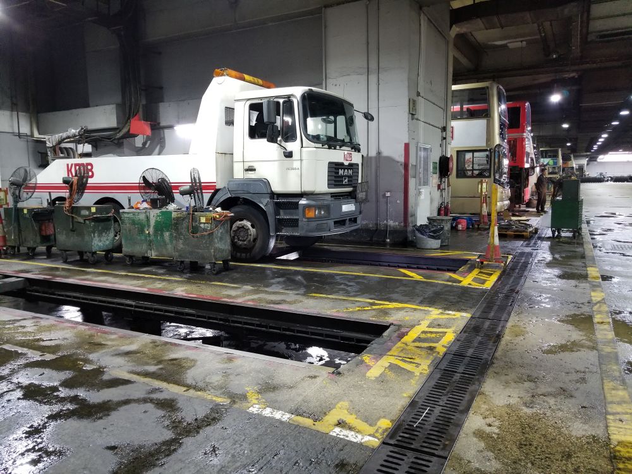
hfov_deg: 67.3
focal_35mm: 26
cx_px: 316
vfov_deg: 53.1
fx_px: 475
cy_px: 237
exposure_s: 1/14
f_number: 1.7
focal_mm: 4.25
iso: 200
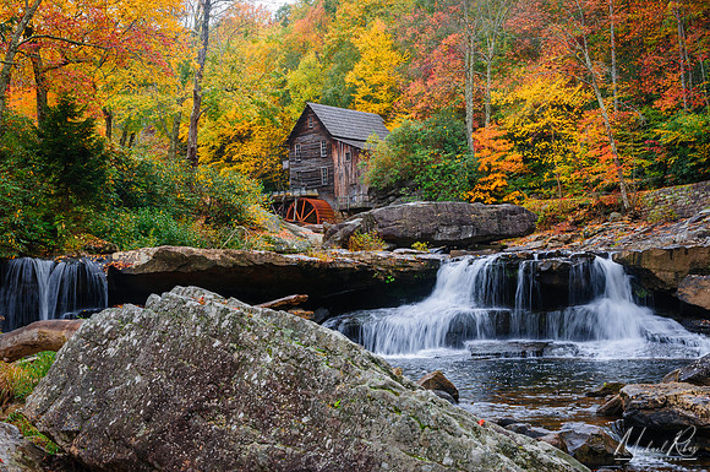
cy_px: 236
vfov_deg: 26.4
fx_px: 1004
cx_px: 355
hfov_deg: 38.9
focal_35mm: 51
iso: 200
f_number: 16
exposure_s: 1/13
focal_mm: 34
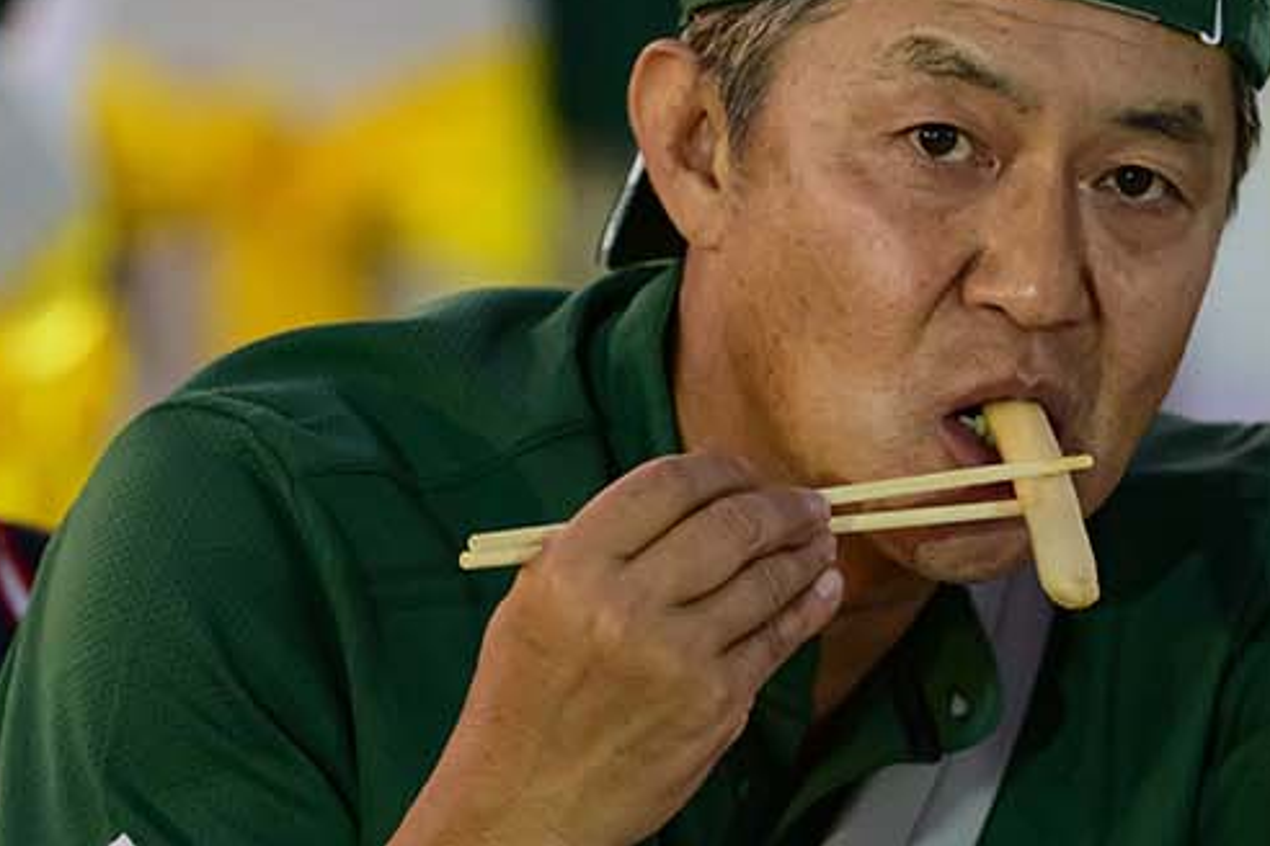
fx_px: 13934
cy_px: 849
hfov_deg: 5.2
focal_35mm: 395
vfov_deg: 3.5
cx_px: 831
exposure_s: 1/250
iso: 5600
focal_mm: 135
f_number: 2.8
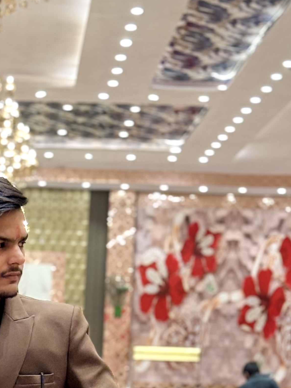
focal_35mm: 123
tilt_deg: -1.5
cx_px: -31
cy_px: 431
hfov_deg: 11.9
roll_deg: -1.9
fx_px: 1378
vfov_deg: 15.6
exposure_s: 1/105
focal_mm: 6.76
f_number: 1.78
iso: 80
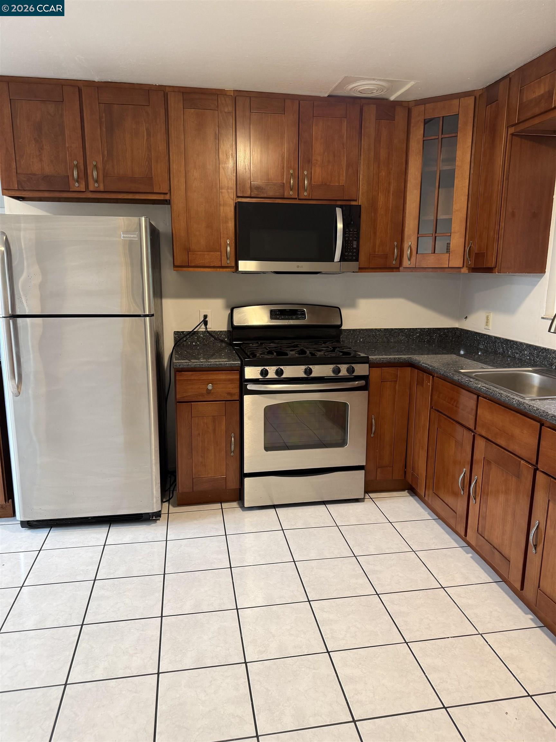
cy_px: 371
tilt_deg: -9.6
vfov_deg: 71.6
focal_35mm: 24
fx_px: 514
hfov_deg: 56.8
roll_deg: -0.7
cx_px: 278
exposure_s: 1/60
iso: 160
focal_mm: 6.76
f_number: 1.78
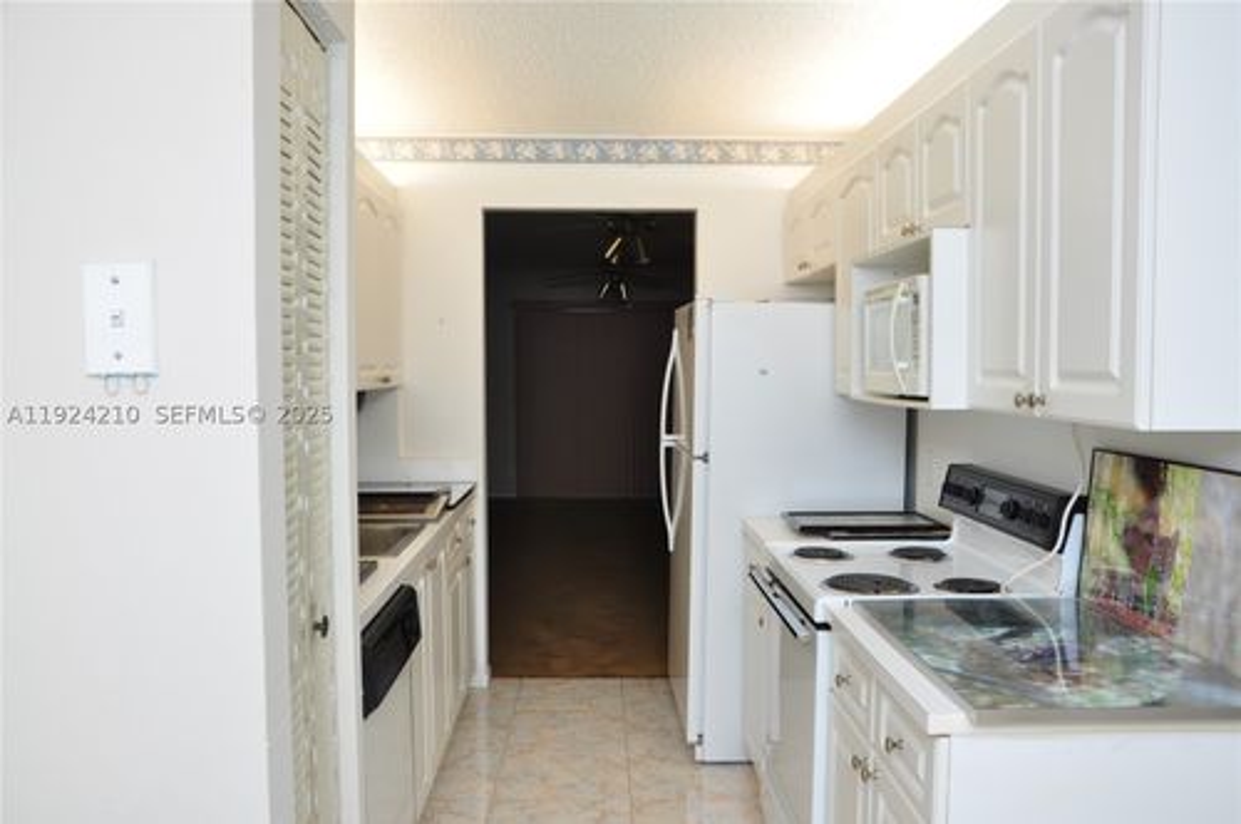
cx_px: 620
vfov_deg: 41.6
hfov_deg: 59.6
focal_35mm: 32
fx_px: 1084
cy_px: 412
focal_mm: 21
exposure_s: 1/60
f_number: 7.1
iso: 400
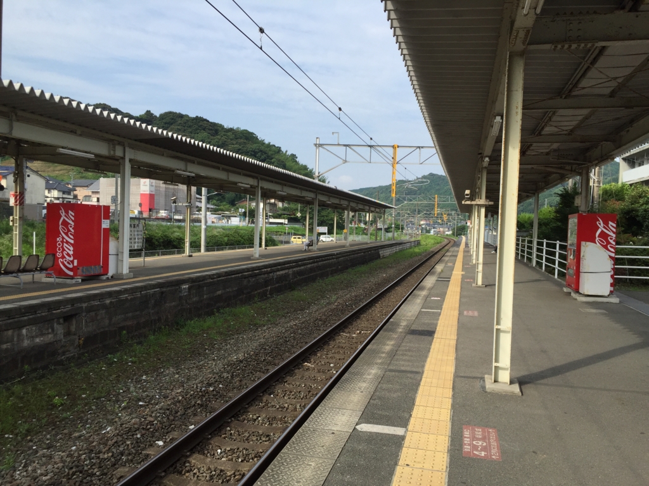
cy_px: 243
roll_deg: -3.2
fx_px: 544
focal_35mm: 29
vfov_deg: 48.2
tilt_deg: -3.2
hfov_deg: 61.7
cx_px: 324
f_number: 2.2
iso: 32
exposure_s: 1/1647
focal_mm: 4.15
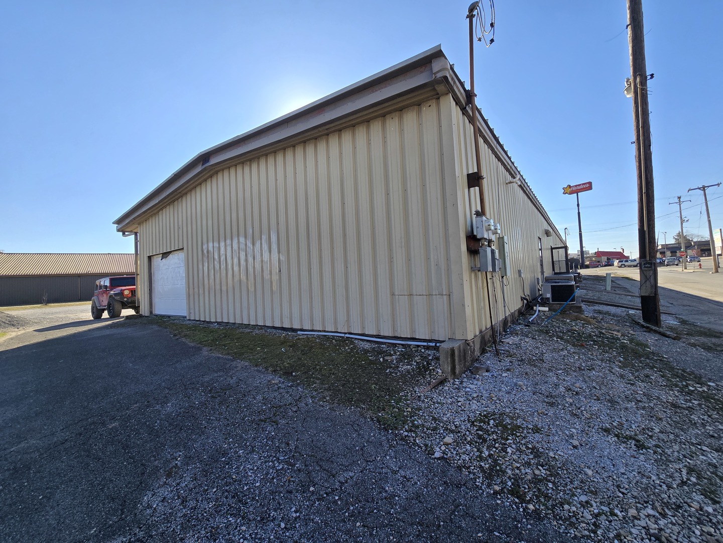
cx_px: 362
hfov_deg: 106.2
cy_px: 272
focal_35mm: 13
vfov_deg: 89.9
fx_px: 272
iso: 50
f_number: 2.2
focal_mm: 2.2
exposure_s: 1/1493
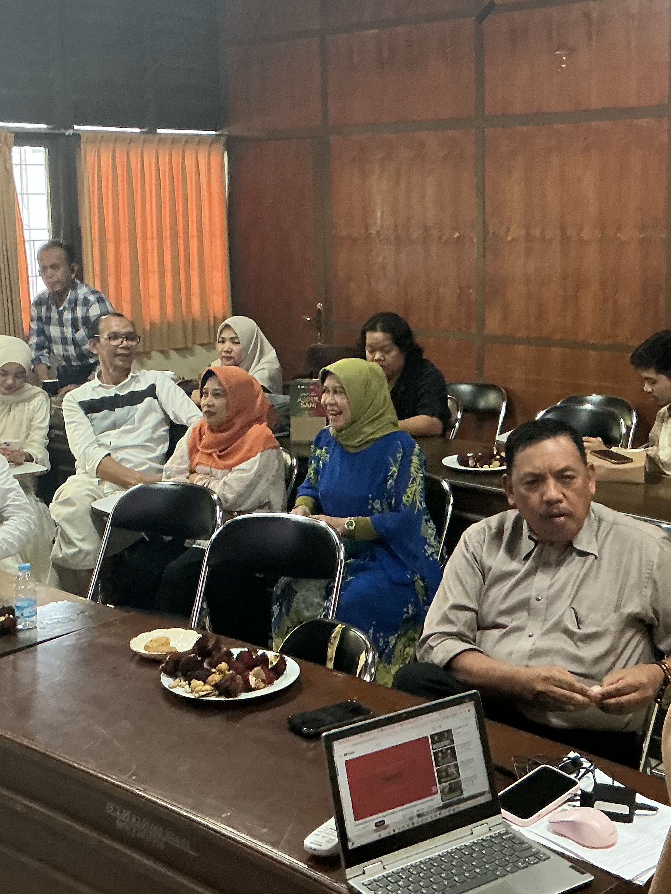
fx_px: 1292
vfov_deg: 38.0
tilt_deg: -7.5
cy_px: 350
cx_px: 371
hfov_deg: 29.1
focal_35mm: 50
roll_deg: +1.6
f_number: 1.8
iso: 160
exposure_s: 1/60
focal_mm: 3
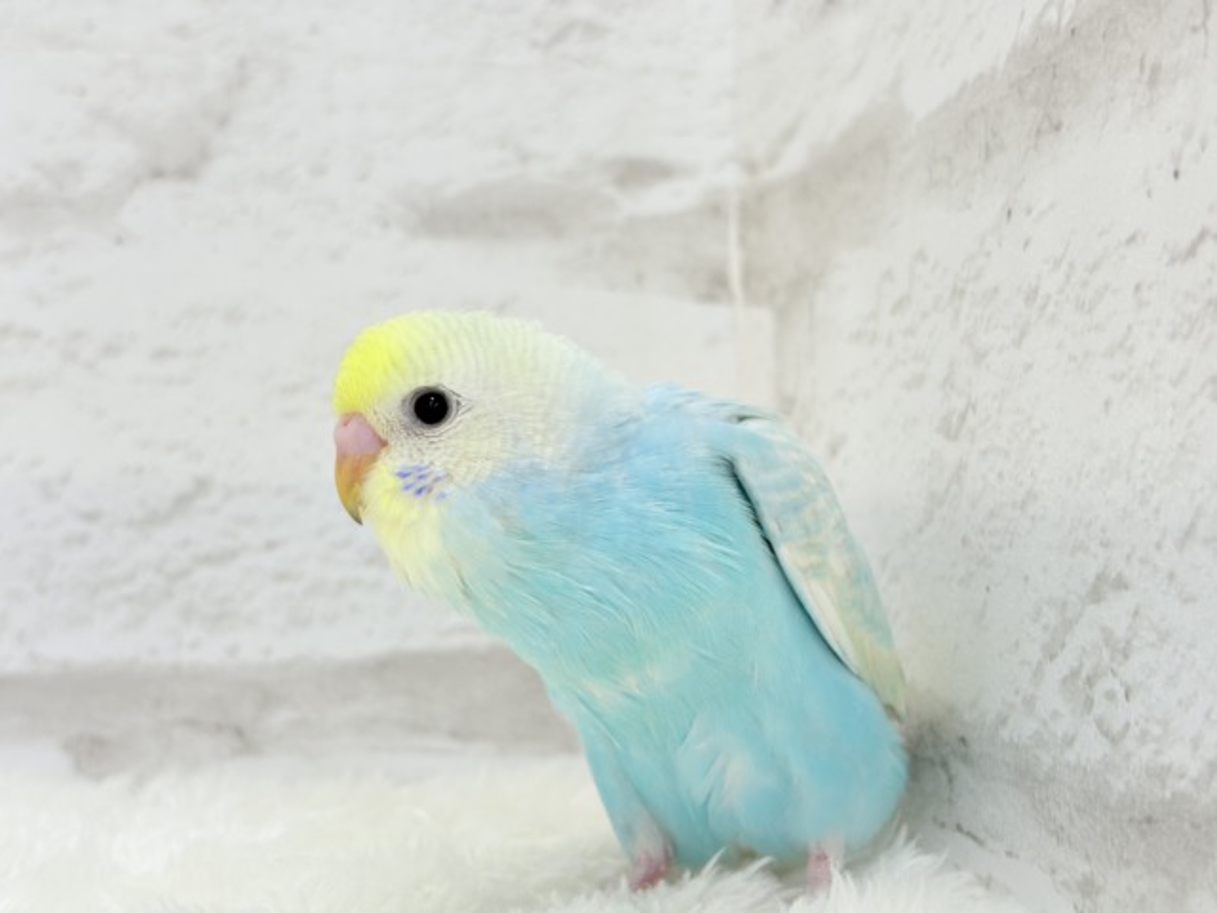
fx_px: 1828
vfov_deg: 28.0
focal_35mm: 52
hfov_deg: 36.8
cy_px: 456
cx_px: 608
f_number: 1.6
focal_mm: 5.96
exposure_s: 1/100
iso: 80
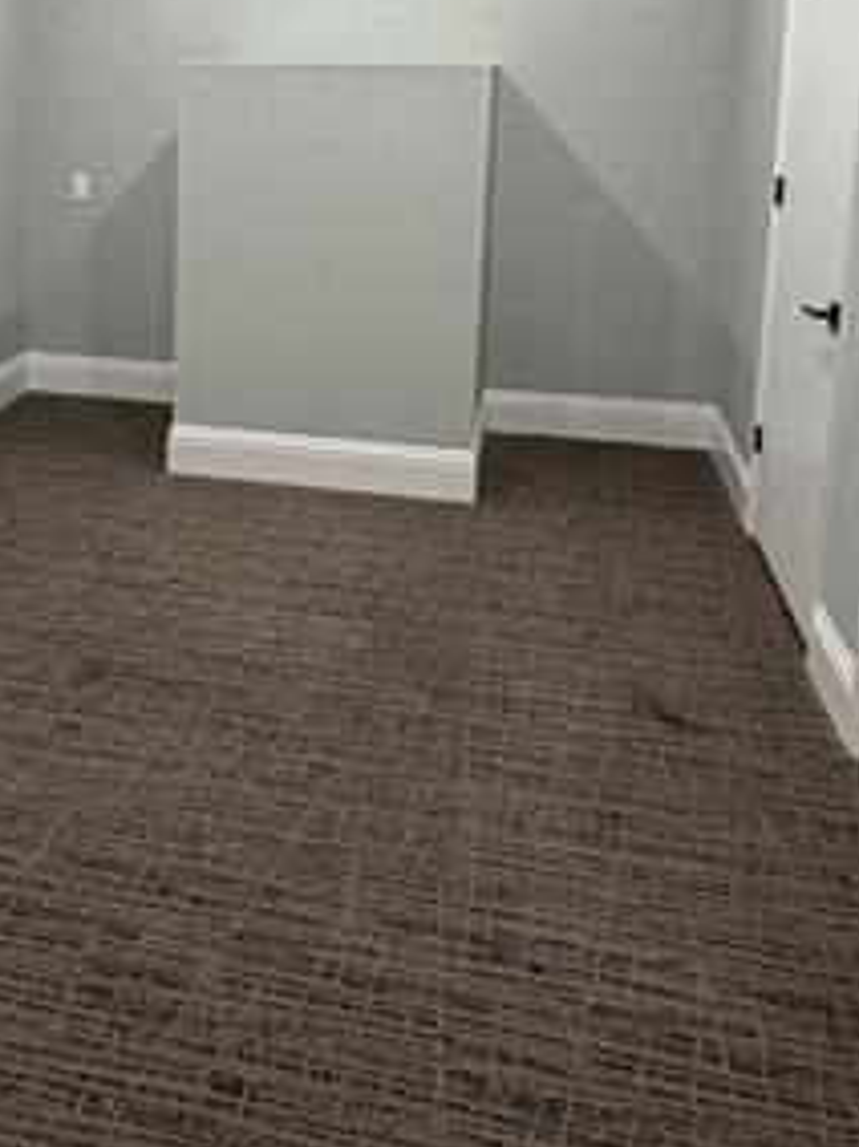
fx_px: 1258
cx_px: 178
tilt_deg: -8.5
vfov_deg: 46.8
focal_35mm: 38
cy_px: 259
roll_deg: -1.6
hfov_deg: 36.5
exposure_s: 1/120
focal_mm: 2.22
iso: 320
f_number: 2.2
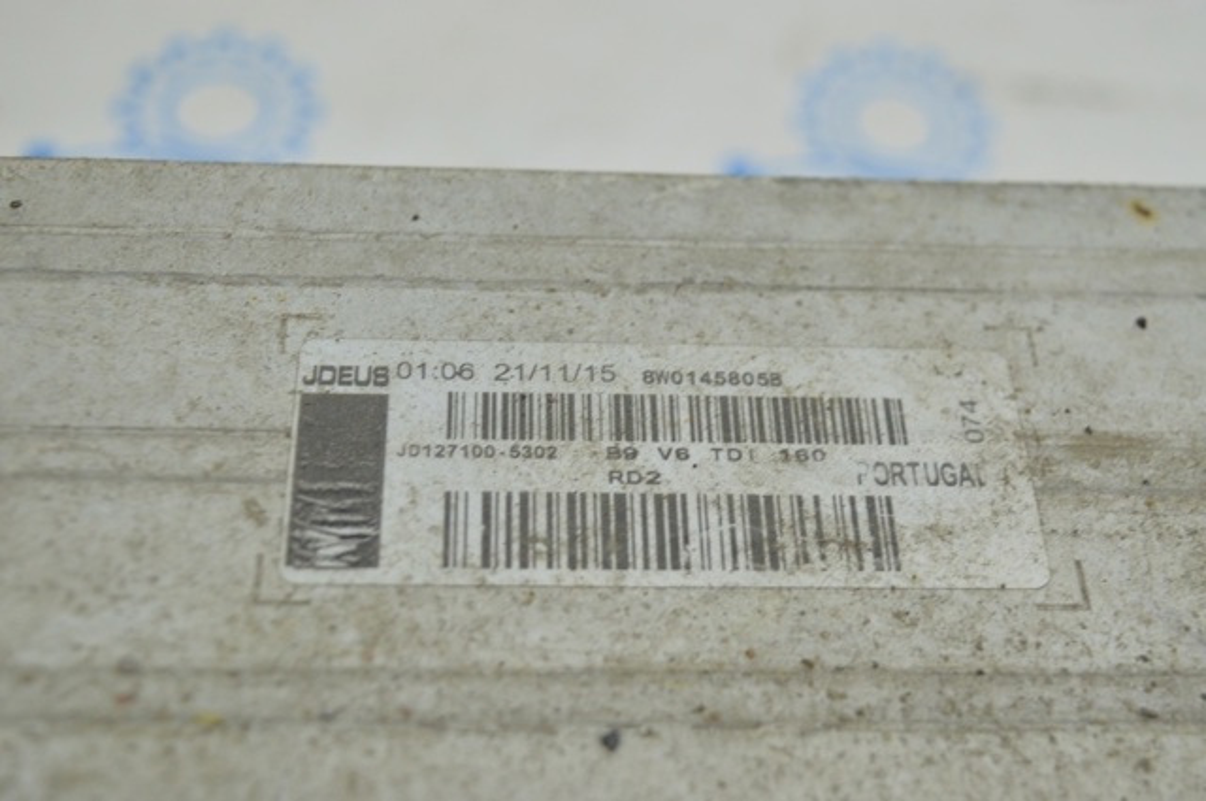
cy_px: 400
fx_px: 1907
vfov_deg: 23.7
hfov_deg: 35.1
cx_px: 603
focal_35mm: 57
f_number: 5.6
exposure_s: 1/40
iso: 400
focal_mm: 38
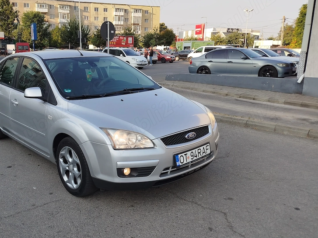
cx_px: 108
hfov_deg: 54.3
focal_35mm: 33
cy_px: 121
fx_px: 303
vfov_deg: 42.9
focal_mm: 5.31
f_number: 1.7
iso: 50
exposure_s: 1/432
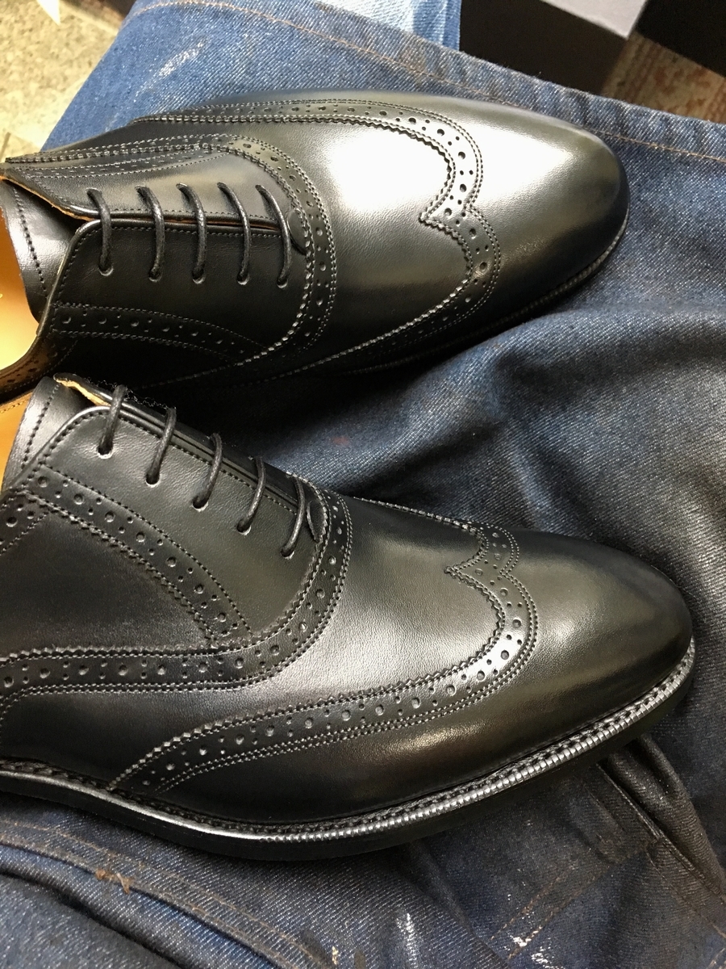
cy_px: 484
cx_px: 363
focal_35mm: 29
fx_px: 811
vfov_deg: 61.7
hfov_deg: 48.2
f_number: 2.2
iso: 200
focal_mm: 4.15
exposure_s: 1/30
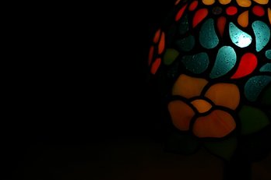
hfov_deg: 12.1
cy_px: 69
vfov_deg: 8.1
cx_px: 174
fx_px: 1276
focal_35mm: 170
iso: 200
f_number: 1.8
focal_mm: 77
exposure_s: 1/500
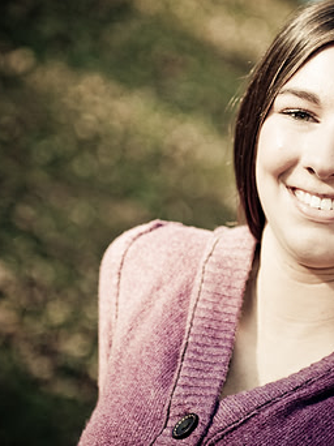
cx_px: 206
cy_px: 218
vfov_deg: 11.6
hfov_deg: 8.7
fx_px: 2203
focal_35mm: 171
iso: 100
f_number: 2.8
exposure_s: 1/250
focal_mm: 70
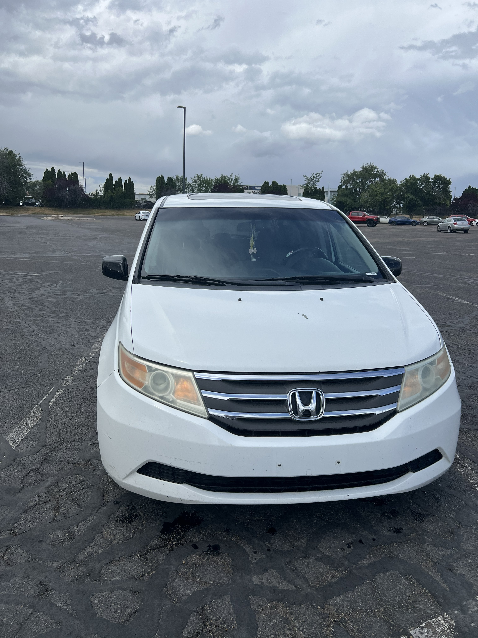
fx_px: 479
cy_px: 319
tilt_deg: -10.7
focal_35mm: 26
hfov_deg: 53.1
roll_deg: -1.4
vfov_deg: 67.3
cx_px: 239
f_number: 1.5
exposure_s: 1/6211
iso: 50
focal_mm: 5.7
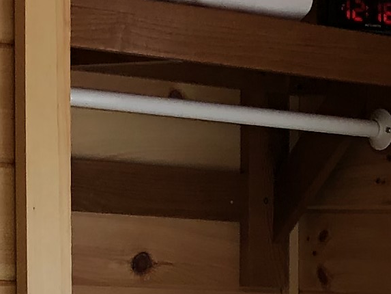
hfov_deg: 9.7
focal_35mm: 197
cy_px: 705
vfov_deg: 7.1
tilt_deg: -10.3
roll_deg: -1.8
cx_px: 611
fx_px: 2226
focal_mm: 3.99
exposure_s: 1/120
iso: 20
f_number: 1.8
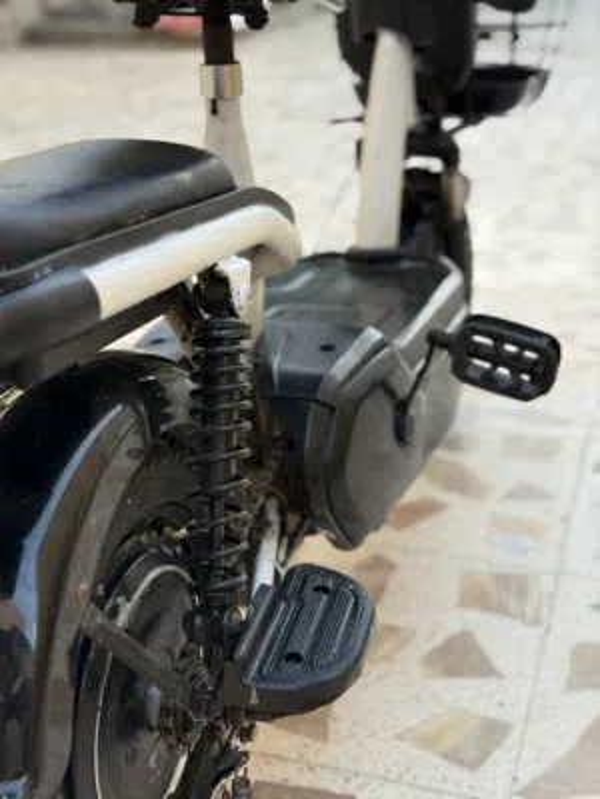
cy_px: 400
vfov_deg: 39.7
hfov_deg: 30.3
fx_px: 1109
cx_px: 300
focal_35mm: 48
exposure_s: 1/75
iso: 100
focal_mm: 6.76
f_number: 1.78
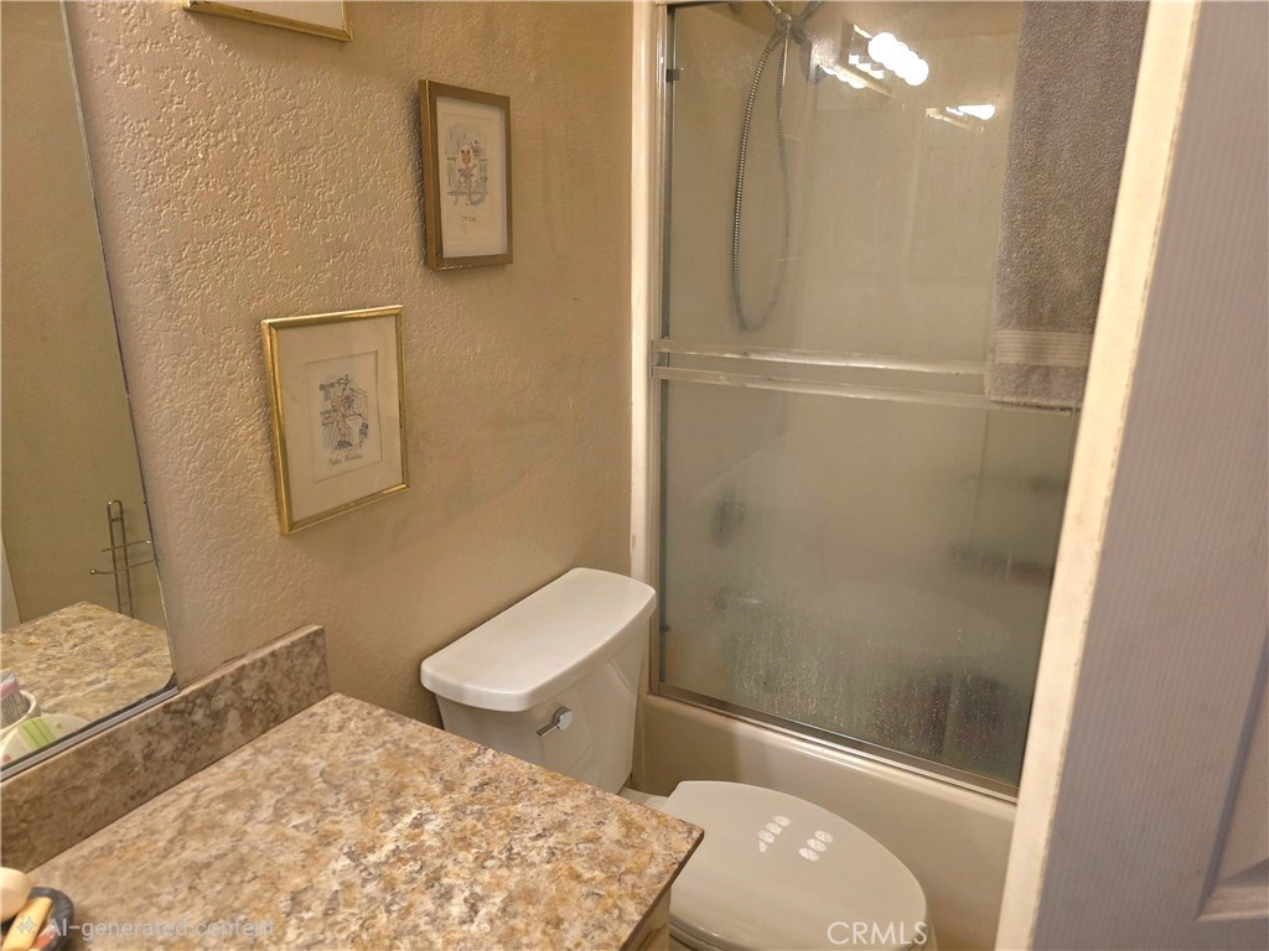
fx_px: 843
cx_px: 634
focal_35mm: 23
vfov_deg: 58.9
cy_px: 476
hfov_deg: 73.9
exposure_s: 1/120
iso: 320
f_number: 1.7
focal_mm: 6.3
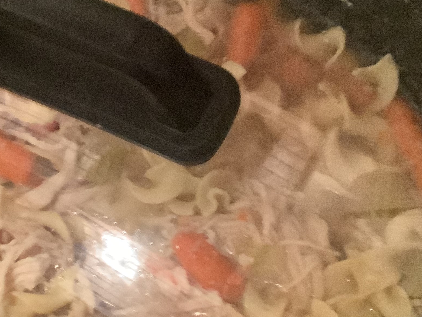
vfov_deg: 22.6
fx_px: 792
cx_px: 141
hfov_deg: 29.6
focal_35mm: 65
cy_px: 153
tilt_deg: -65.1
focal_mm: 3.3
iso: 640
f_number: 2.4
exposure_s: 1/30
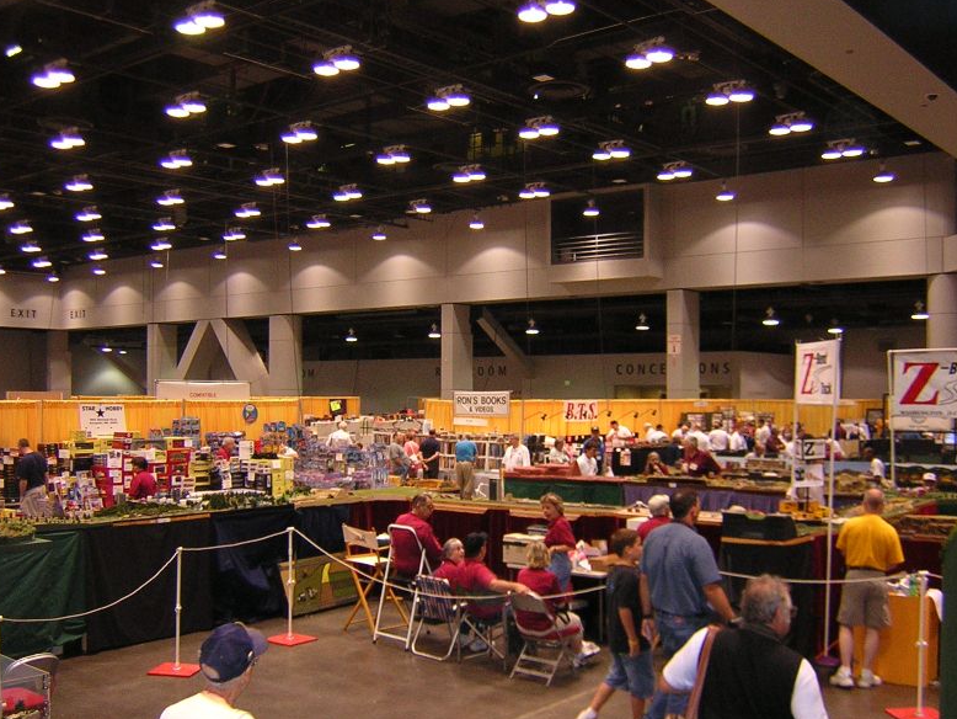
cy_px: 355
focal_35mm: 37
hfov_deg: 50.1
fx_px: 1023
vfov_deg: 38.7
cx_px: 476
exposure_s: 1/60.1
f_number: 2.6
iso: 400
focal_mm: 4.7
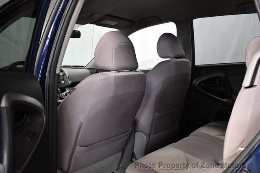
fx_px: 267
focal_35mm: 37
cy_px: 86
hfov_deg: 51.9
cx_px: 130
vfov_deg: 35.9
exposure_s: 1/125
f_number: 4
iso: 2200
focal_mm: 25
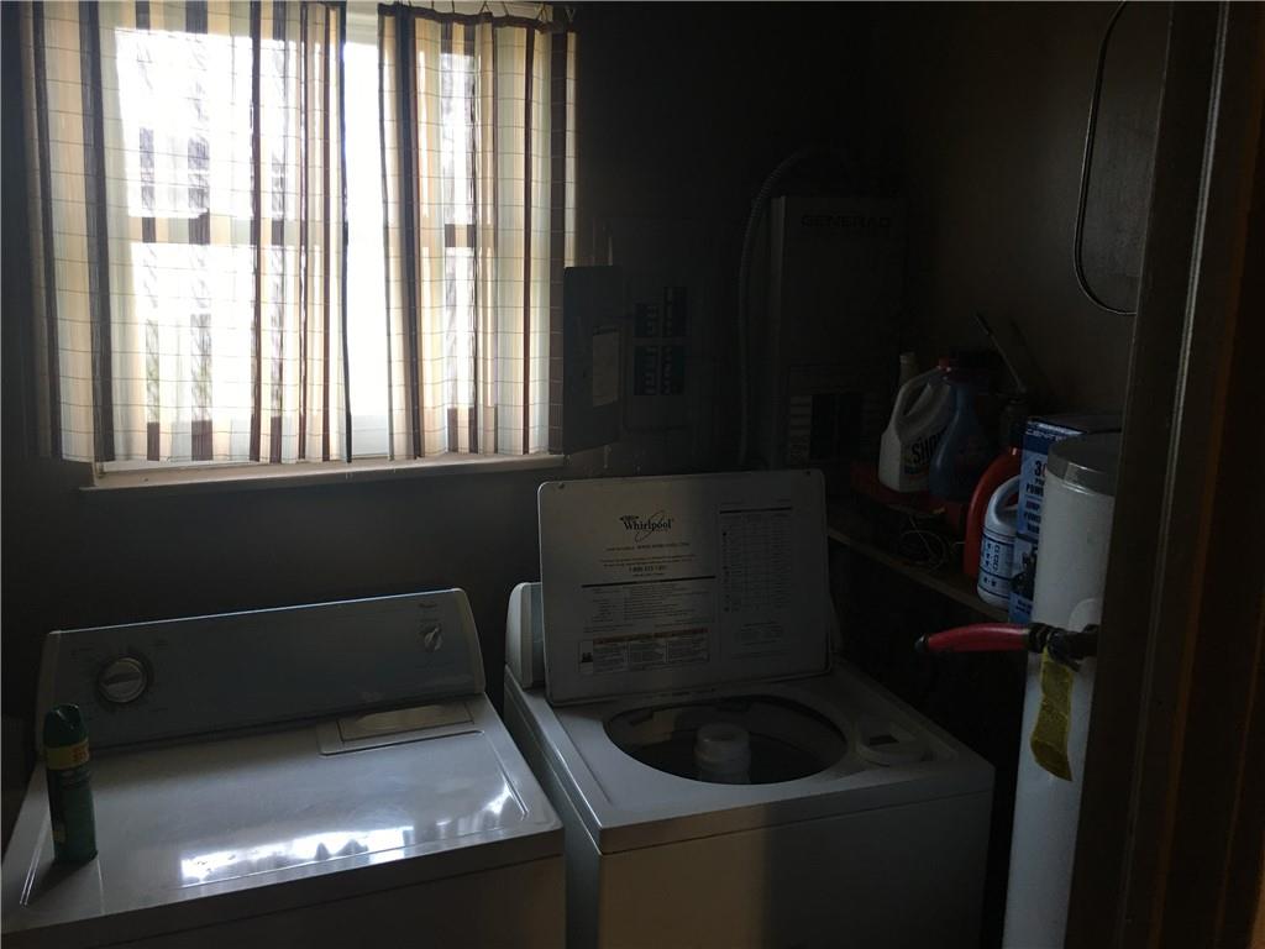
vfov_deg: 48.2
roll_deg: -0.6
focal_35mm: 29
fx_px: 1060
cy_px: 474
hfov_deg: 61.7
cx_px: 632
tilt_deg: -10.6
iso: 40
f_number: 2.2
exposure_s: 1/15
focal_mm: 4.15
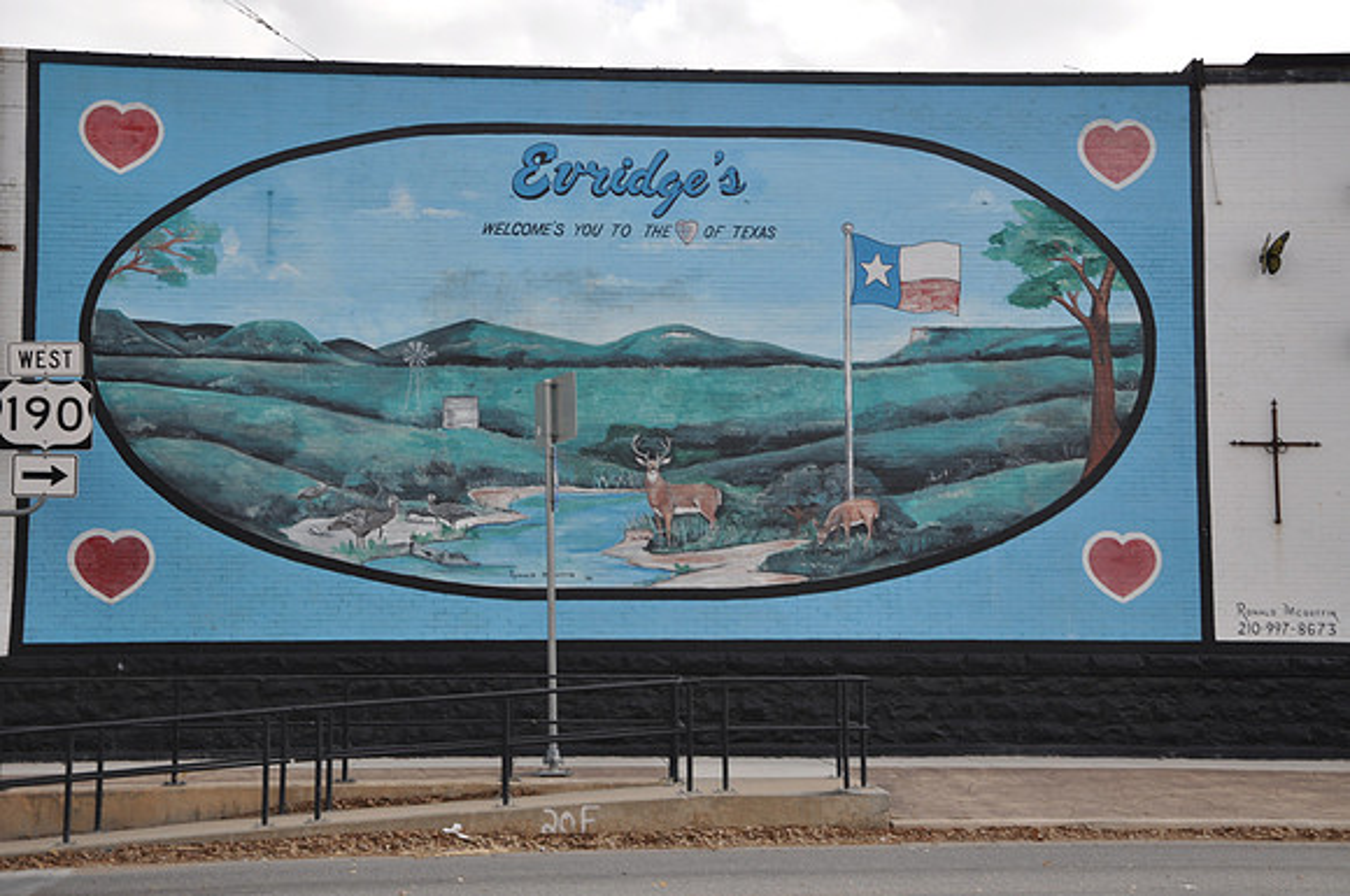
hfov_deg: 35.1
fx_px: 2135
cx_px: 675
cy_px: 448
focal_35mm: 57
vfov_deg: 23.7
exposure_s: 1/160
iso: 200
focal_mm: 38
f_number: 6.3
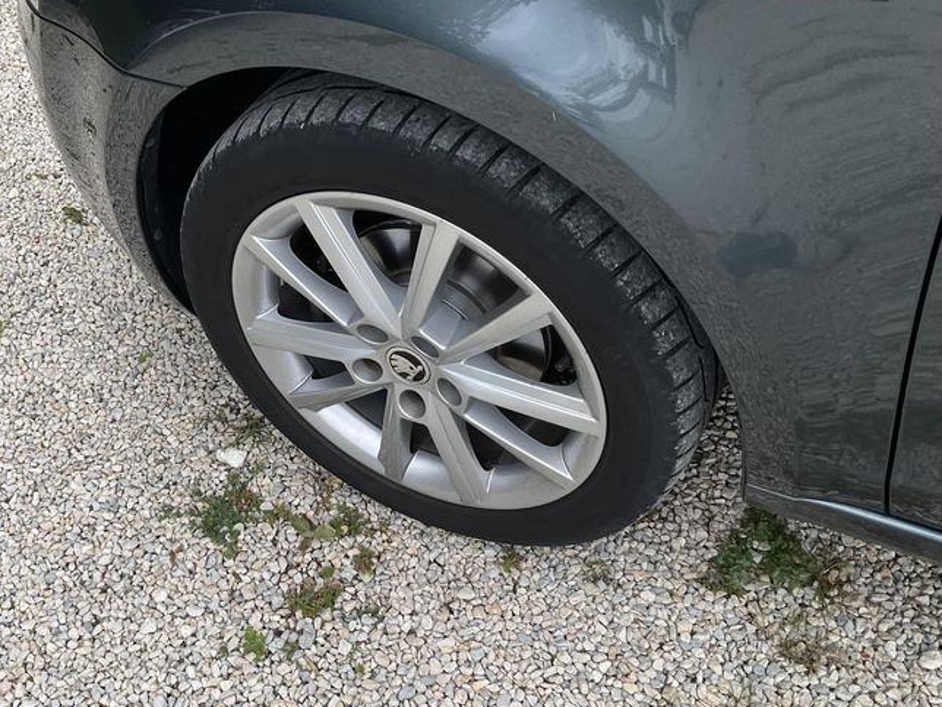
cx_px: 363
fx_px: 980
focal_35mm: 36
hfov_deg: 50.9
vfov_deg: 39.5
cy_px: 417
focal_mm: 3
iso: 25
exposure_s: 1/613
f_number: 1.8
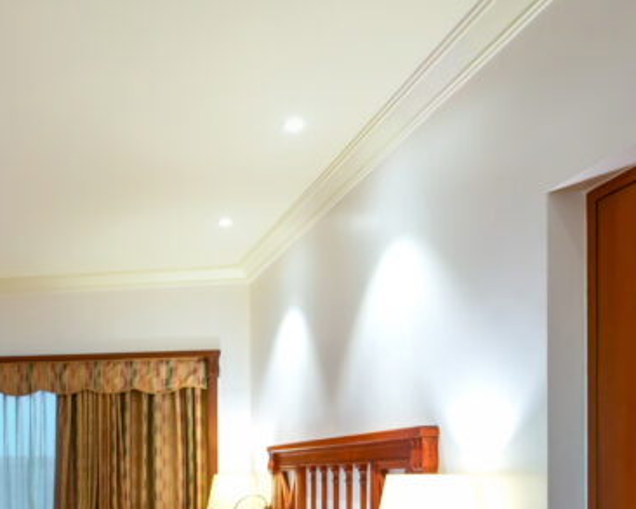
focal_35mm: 42
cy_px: 497
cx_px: 24
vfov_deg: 33.0
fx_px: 791
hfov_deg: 39.5
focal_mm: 16
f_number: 8
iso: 1000
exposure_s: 1/100
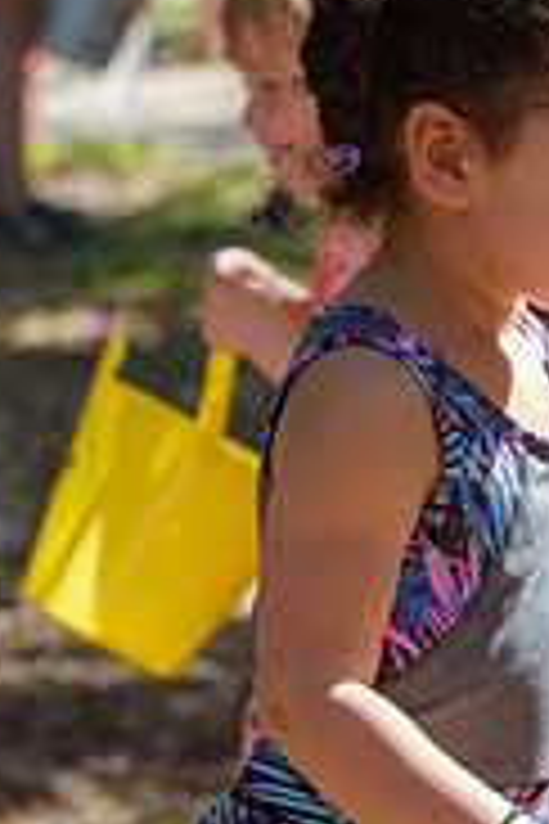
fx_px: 7274
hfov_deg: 4.3
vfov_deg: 6.5
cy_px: 797
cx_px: 603
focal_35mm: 318
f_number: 5.6
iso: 200
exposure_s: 1/500
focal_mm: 86
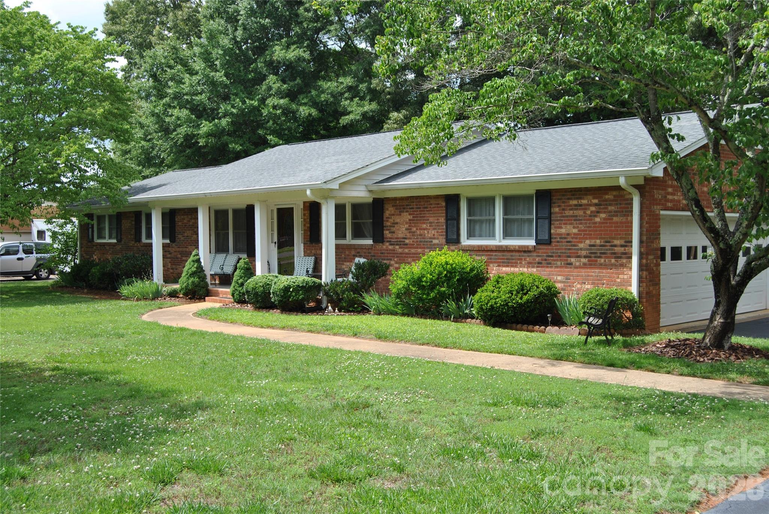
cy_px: 257
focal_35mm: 39
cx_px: 384
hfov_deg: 49.5
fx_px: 834
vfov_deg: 34.3
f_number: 7.1
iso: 100
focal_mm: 26
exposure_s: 1/200
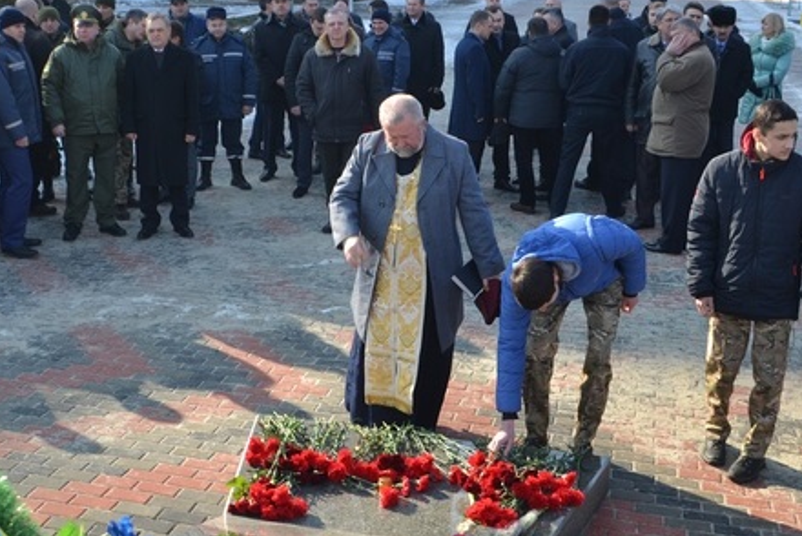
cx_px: 330
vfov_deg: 28.1
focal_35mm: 48
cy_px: 256
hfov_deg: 40.9
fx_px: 1070
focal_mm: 22
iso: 160
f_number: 5.6
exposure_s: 1/125
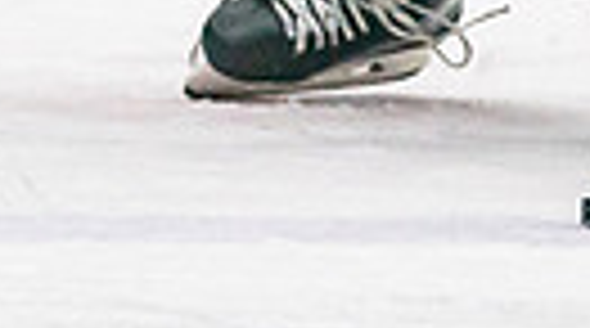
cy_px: -24
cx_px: 386
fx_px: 21369
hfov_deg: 1.6
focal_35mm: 1369
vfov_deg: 0.9
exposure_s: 1/1250
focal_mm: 200
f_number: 2.8
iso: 3200
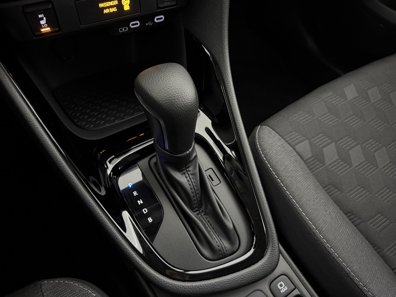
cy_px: 148
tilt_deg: -53.7
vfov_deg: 56.8
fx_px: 275
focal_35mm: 24
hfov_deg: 71.6
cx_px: 198
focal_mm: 6.76
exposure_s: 1/25
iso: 1600
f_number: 1.78
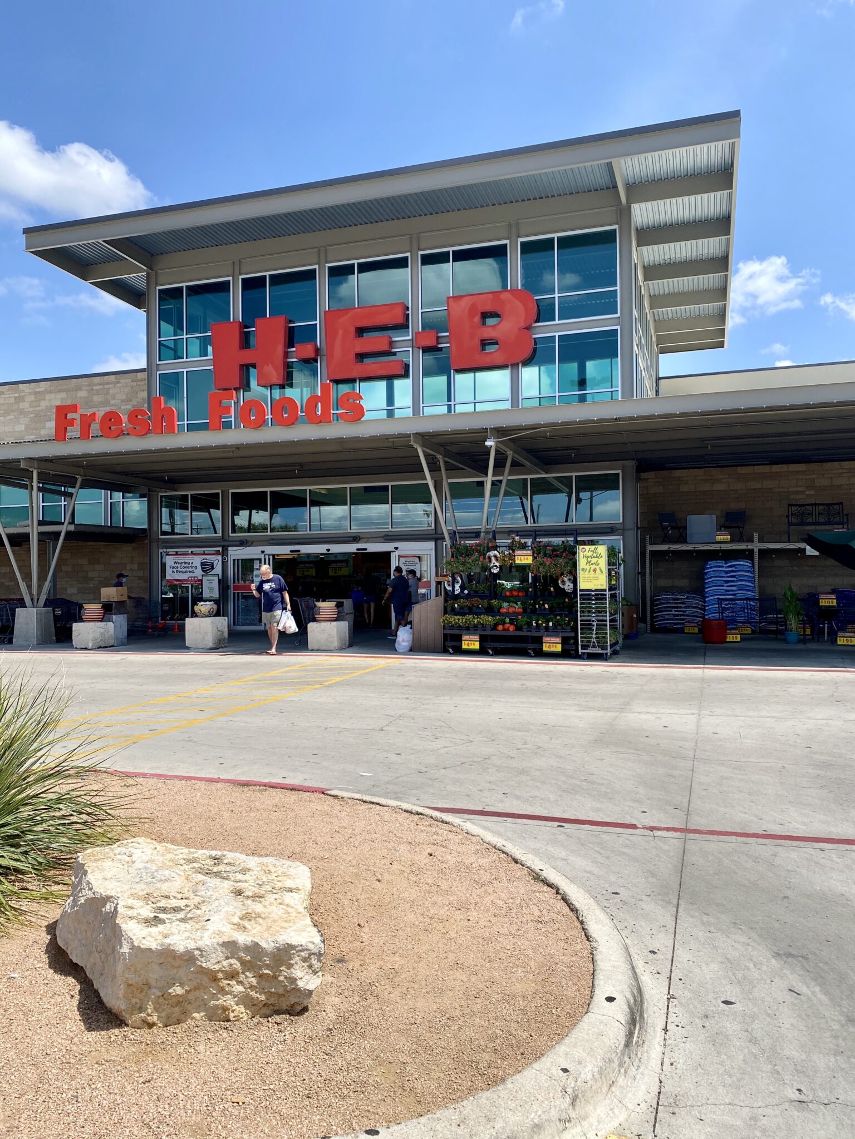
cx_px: 428
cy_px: 570
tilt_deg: +2.7
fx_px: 856
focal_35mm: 26
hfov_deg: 53.1
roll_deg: +0.7
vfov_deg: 67.3
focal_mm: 4.25
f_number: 1.8
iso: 32
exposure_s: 1/3040
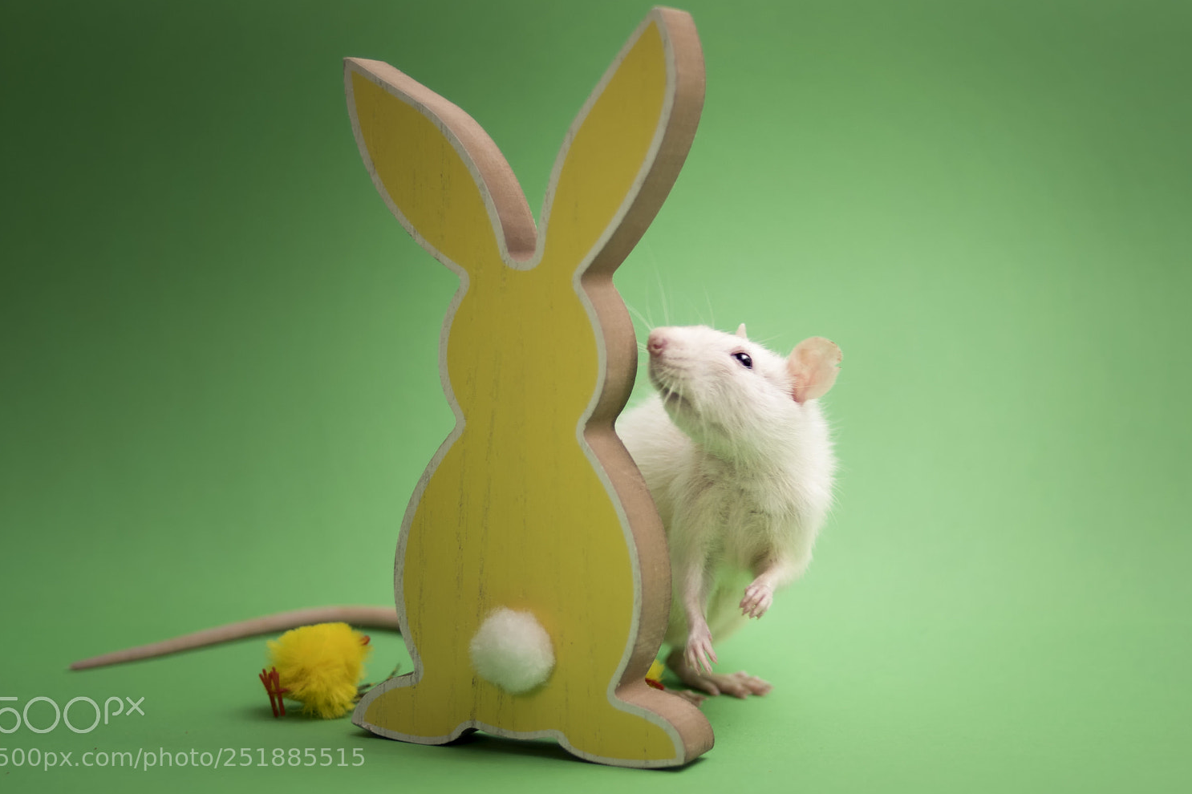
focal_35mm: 57
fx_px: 1872
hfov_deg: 35.3
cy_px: 393
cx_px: 587
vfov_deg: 24.0
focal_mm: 35
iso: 100
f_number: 2
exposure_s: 1/400
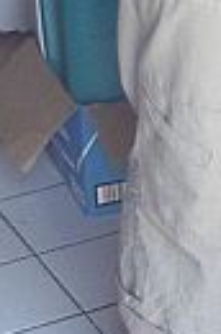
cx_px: 406
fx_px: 1805
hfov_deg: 6.8
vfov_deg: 10.3
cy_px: -144
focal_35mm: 195
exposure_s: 1/60
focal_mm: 5.8
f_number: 2.6
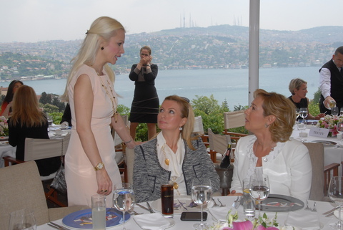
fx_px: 515
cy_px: 115
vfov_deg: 25.1
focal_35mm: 54
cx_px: 172
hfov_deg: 36.8
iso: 400
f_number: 13
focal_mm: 36
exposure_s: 1/250
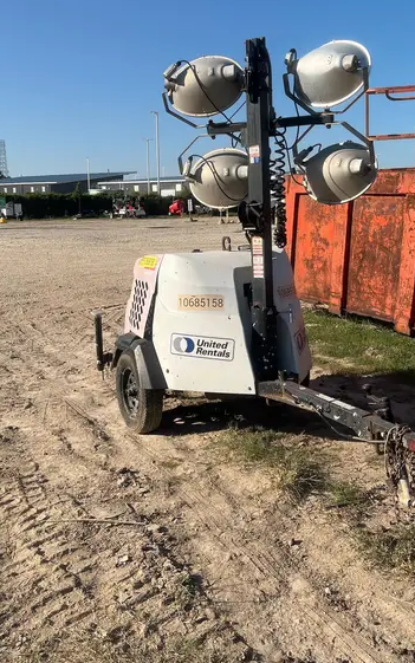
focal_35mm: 36
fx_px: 651
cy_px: 283
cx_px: 219
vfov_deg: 53.8
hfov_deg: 35.4
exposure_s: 1/4016
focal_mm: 5.1
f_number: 1.6
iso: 50
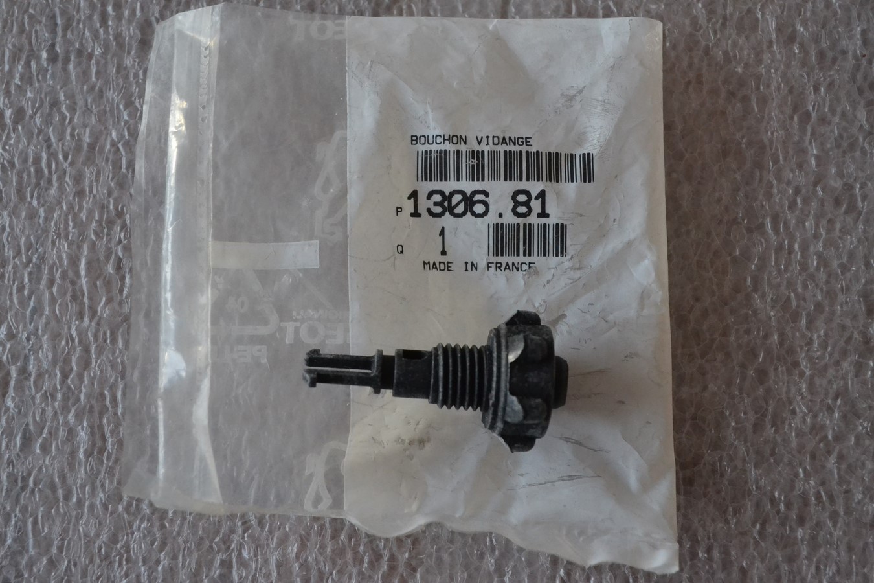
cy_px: 292
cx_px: 437
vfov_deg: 25.8
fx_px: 1274
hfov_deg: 37.9
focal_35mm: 52
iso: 2500
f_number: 5
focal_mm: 35
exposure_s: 1/60
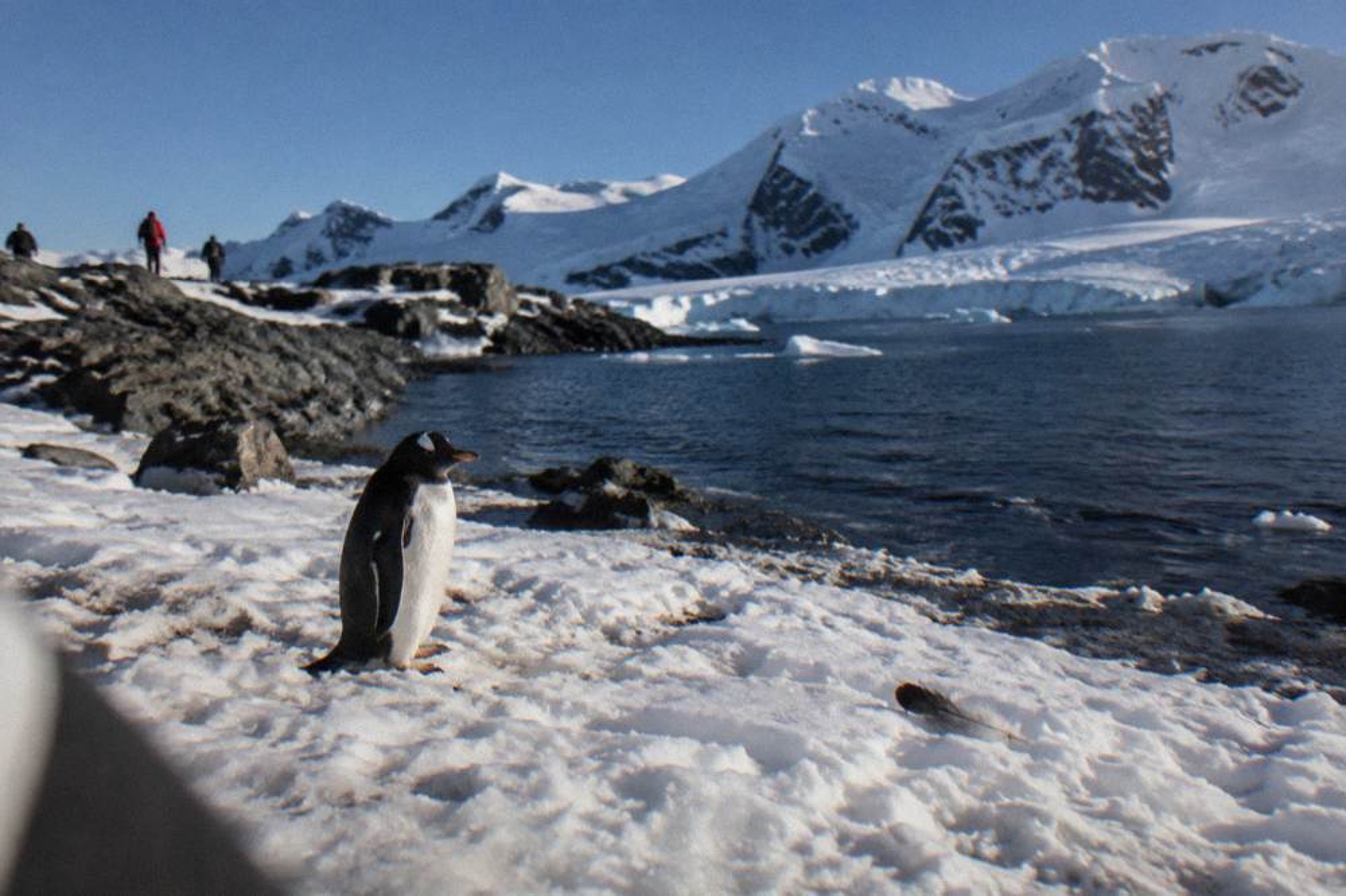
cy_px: 448
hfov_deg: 41.1
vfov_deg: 28.1
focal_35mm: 48
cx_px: 673
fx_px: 1794
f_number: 2.8
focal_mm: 48
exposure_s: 1/100
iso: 3200
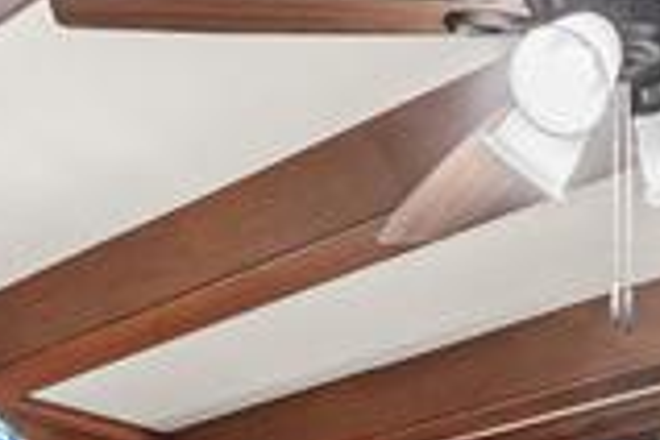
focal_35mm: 90
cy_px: 924
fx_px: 1650
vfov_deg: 12.9
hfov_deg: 22.4
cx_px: 506
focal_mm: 14
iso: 400
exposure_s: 1
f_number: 8
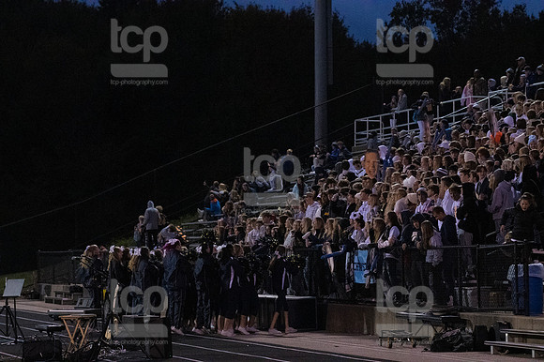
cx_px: 272
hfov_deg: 13.4
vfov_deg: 9.0
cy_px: 181
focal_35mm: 153
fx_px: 2311
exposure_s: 1/640
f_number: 4.5
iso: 6400
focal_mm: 102
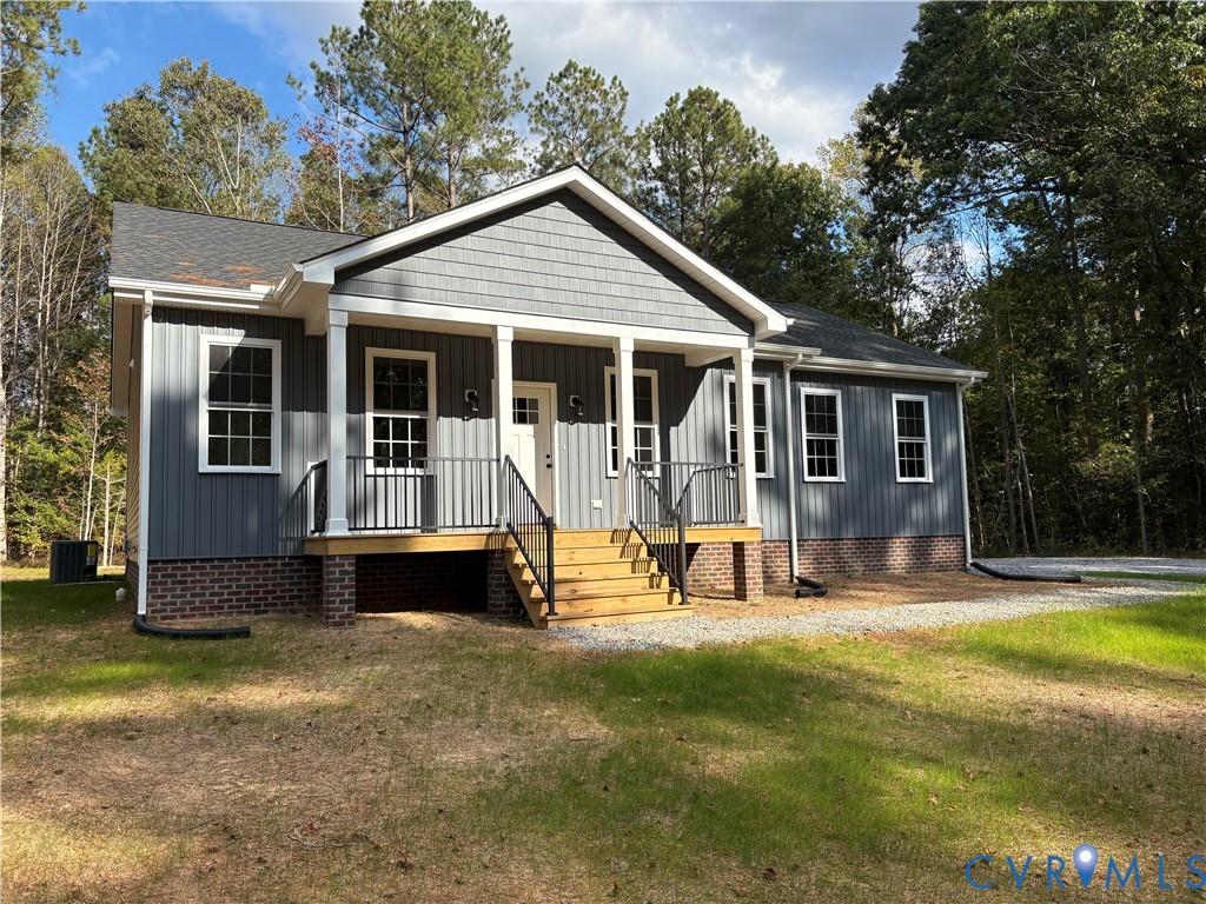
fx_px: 906
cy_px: 452
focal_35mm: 26
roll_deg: +1.7
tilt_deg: +5.7
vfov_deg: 53.1
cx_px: 603
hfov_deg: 67.3
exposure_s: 1/2141
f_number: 1.6
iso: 50
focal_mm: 5.96
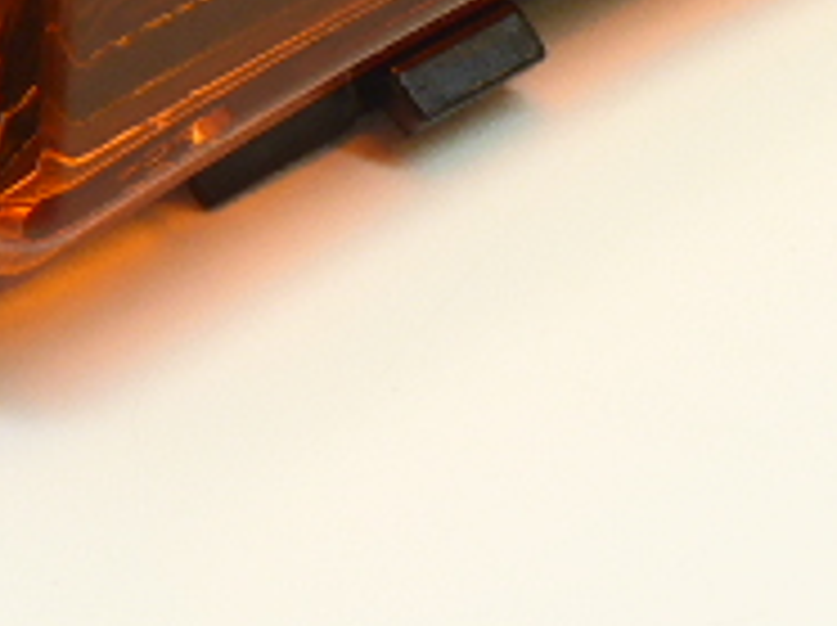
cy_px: -248
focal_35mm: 100
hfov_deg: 19.7
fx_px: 2415
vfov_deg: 14.0
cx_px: 454
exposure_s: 1/60
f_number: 3.4
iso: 160
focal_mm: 5.2
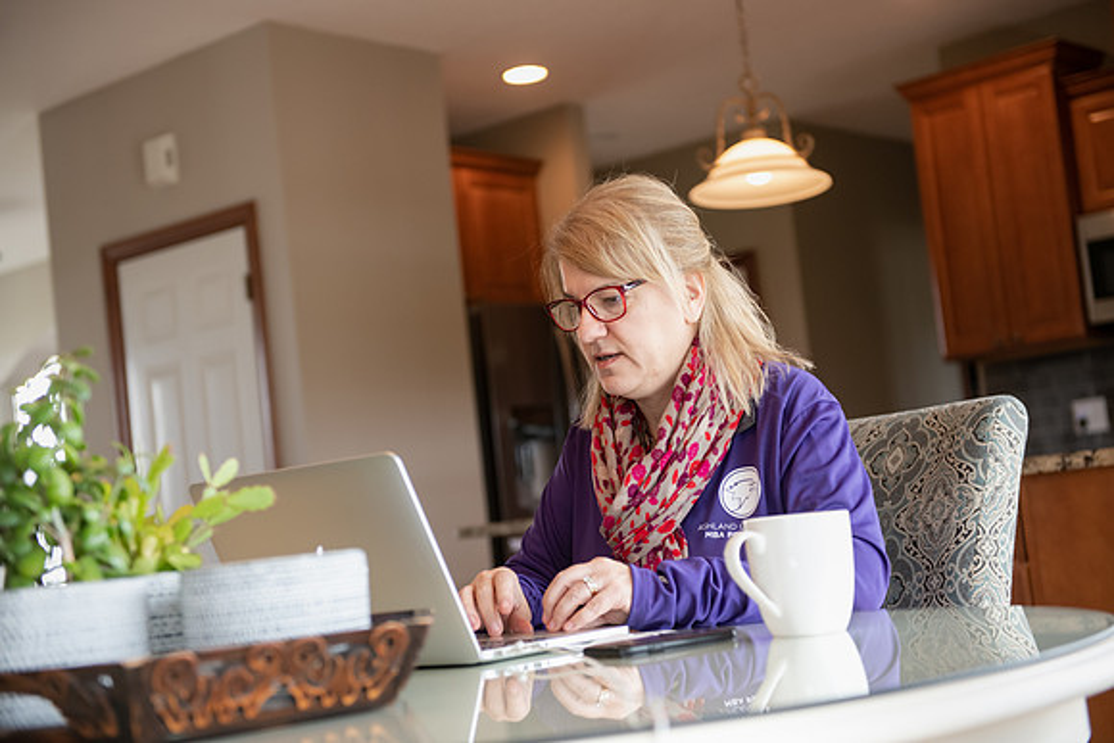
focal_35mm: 56
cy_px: 372
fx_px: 1733
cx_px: 557
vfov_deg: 24.2
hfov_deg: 35.6
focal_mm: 56
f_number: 3.2
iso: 800
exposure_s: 1/160
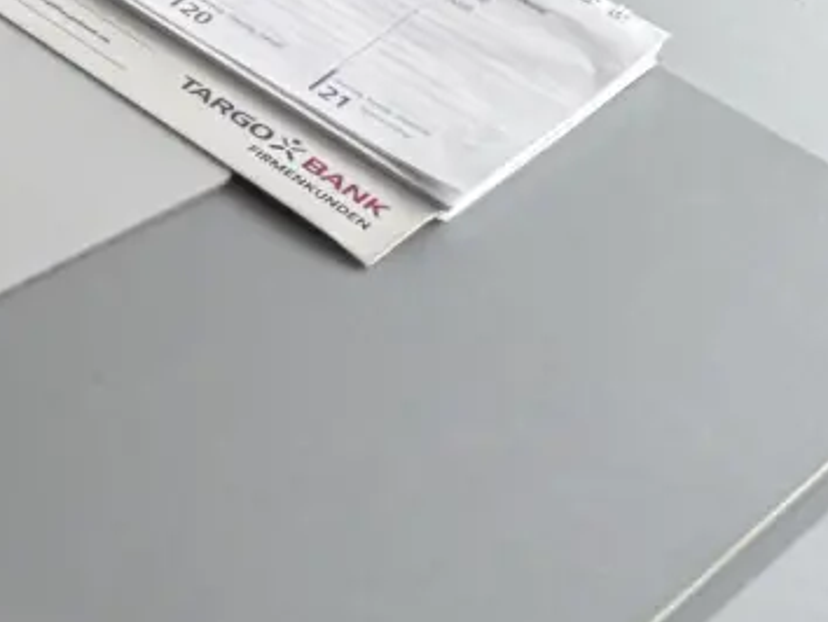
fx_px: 3112
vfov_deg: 10.0
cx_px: -1375
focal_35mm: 130
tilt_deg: -26.3
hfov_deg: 11.5
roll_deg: +0.4
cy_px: -891
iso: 64
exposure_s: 1/121
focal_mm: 6.76
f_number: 1.78
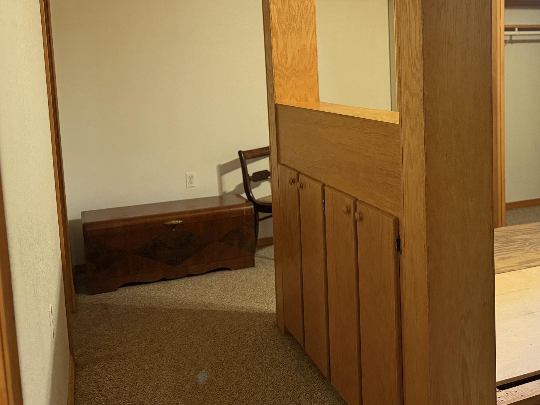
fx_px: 624
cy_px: 135
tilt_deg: -4.5
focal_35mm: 40
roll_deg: +2.8
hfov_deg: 45.2
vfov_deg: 35.6
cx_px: 404
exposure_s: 1/40
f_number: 1.78
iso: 640
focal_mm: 6.76
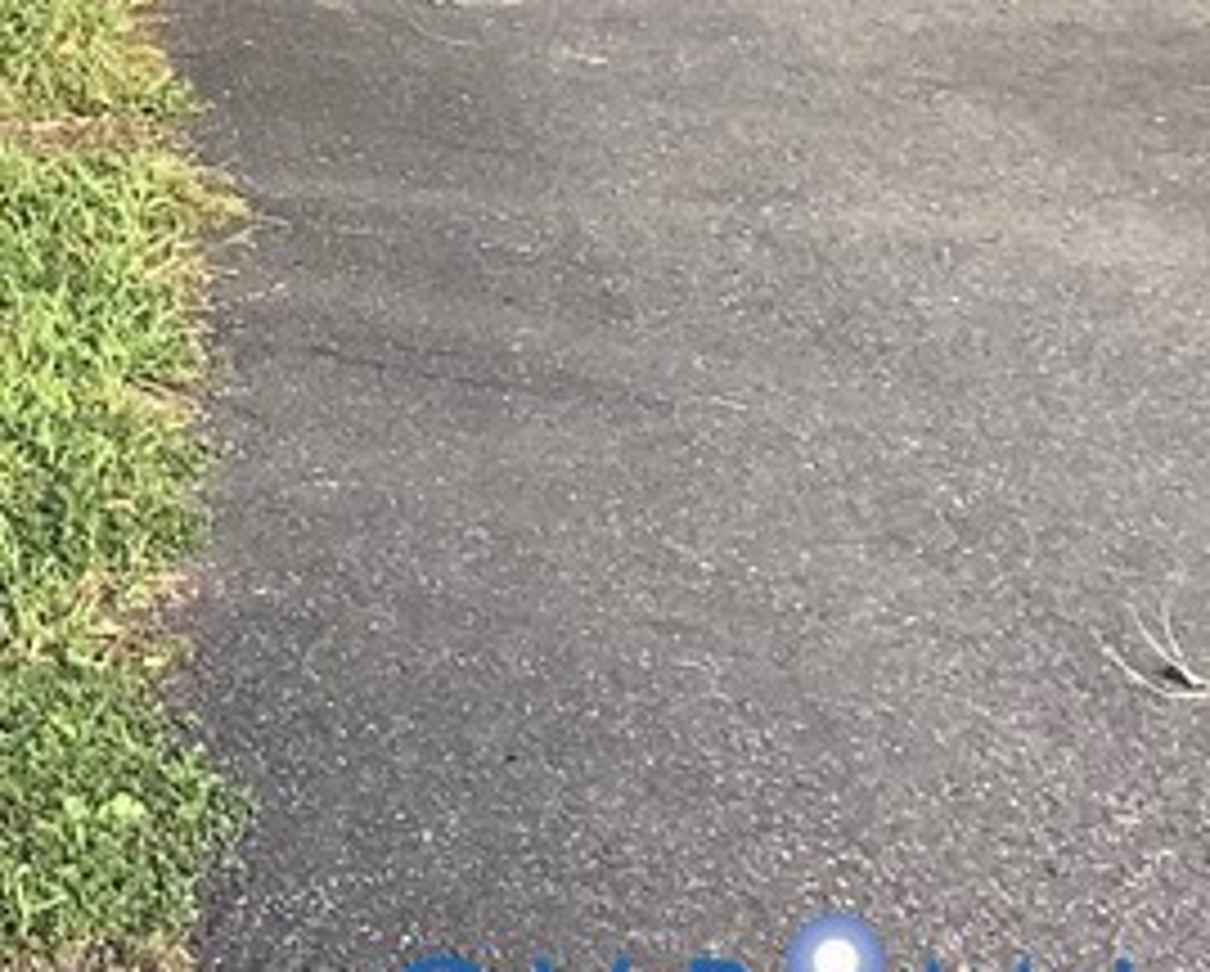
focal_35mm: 115
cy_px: -585
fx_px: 4124
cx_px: -1008
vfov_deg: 12.6
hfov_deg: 14.5
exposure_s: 1/120
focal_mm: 3.3
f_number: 2.4
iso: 32
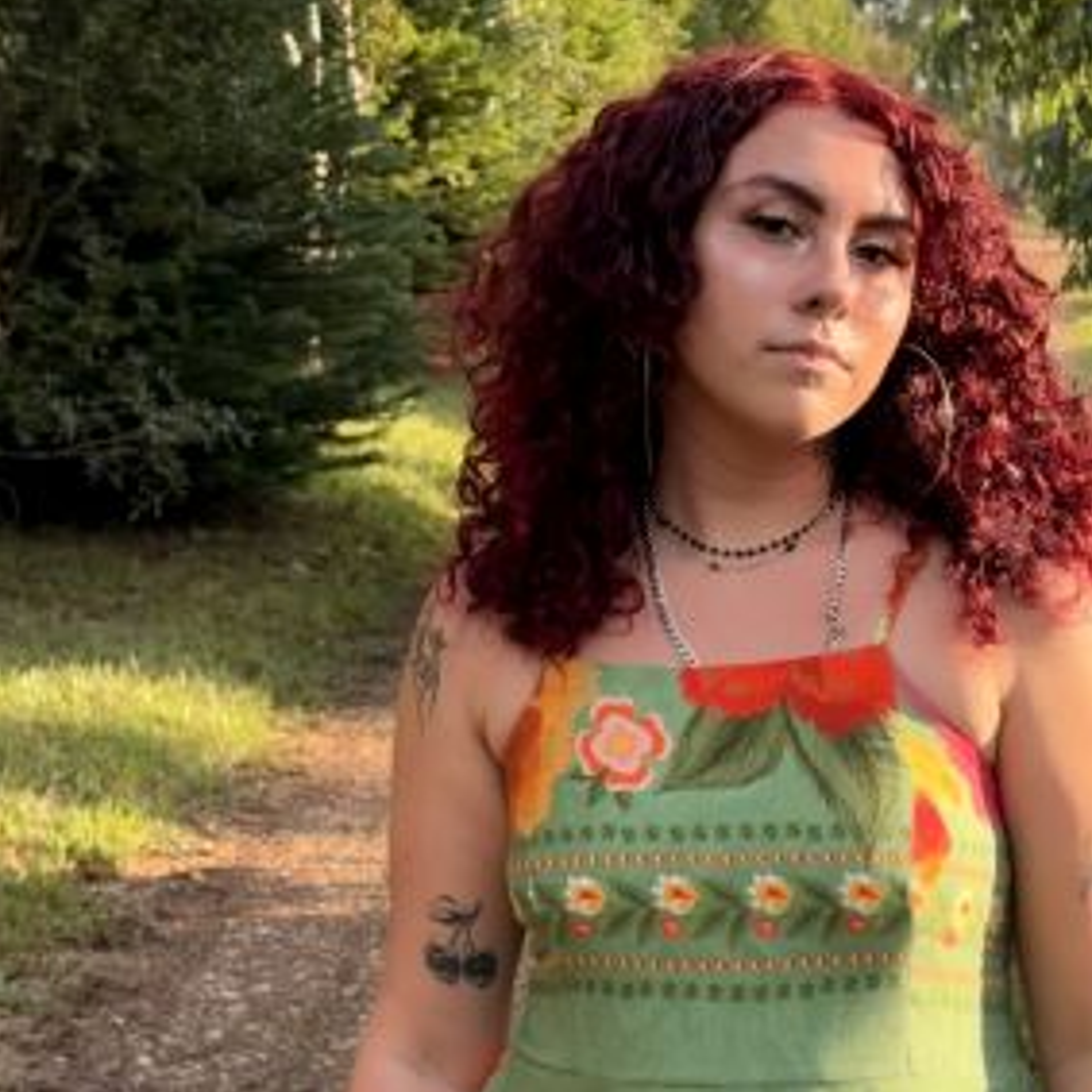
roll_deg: -0.3
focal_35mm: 90
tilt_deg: -5.3
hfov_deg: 19.2
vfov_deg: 19.3
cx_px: 791
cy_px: 629
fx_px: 3212
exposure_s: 1/846
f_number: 1.78
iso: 80
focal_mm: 6.76
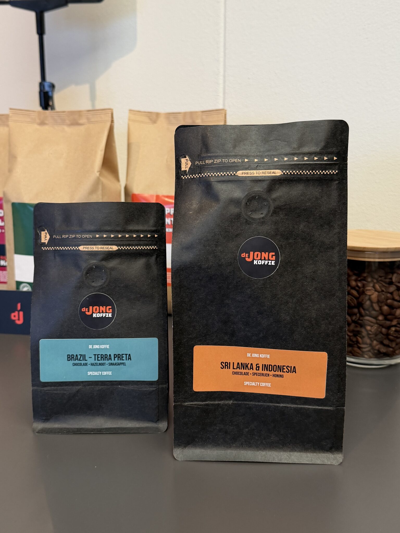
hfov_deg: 56.8
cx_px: 200
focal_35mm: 24
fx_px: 370
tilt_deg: -12.4
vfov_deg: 71.6
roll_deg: +0.0
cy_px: 266
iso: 200
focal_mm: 6.76
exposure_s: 1/62
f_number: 1.78
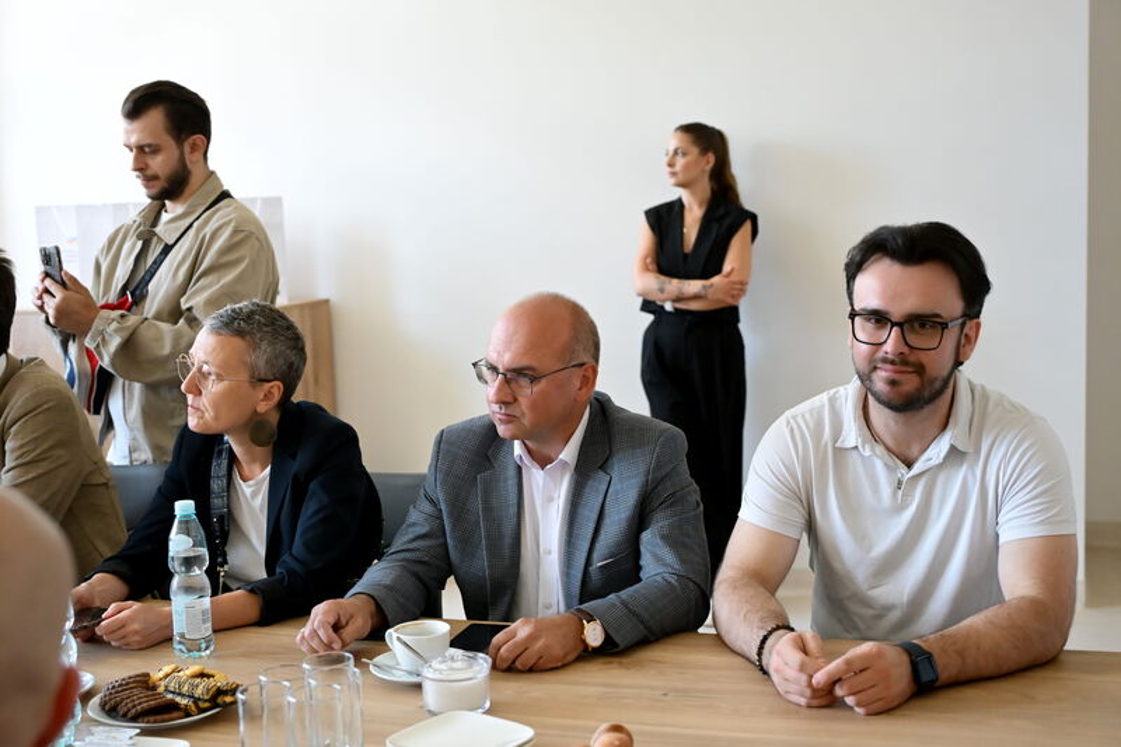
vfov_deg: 29.2
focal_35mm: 46
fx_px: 1432
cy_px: 374
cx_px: 560
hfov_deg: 42.8
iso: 6400
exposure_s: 1/640
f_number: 4
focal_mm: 46
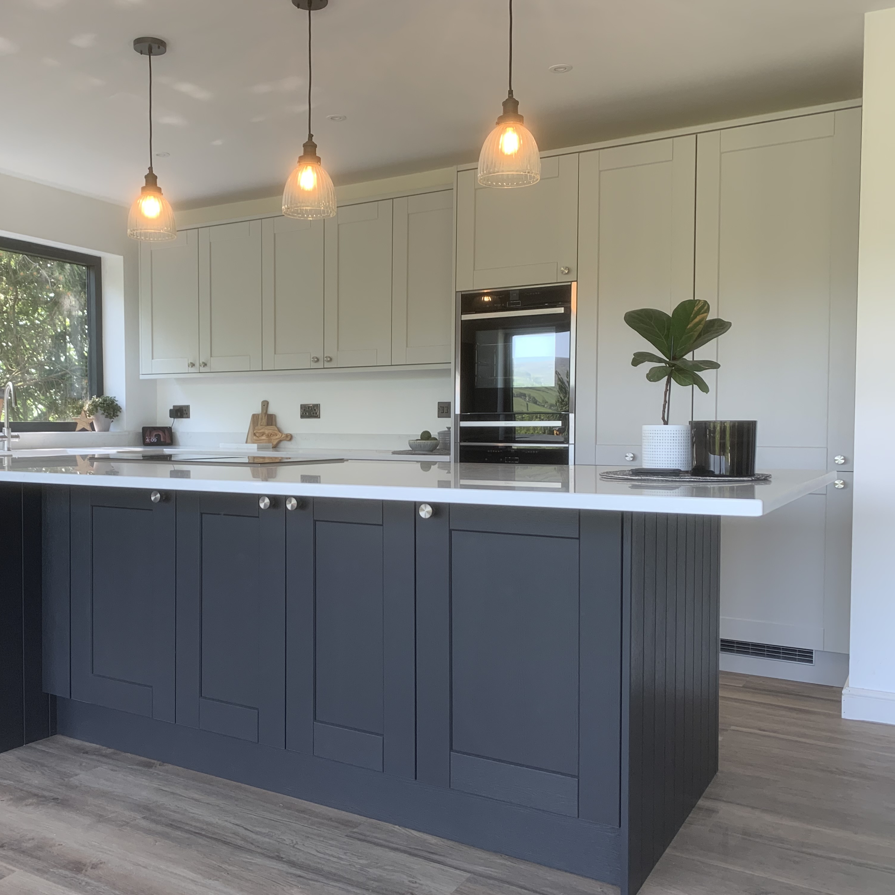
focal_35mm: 31
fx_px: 907
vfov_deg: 52.5
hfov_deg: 51.9
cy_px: 452
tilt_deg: -3.1
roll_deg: -0.8
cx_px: 329
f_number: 1.8
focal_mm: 4.25
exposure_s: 1/100
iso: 50
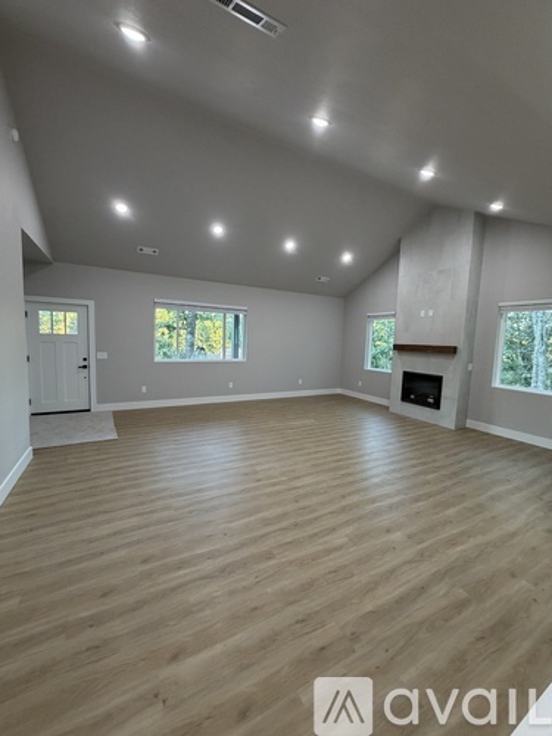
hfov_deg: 85.7
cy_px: 368
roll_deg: -2.7
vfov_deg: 102.1
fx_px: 298
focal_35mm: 14
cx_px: 276
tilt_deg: -5.8
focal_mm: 2.22
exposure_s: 1/60
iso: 250
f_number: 2.2
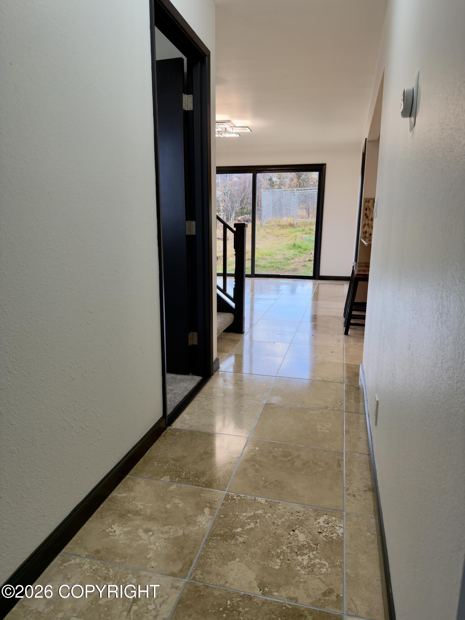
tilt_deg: -11.7
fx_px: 430
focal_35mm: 24
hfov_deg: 56.8
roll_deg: -1.2
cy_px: 310
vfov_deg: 71.6
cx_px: 232
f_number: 1.78
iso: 200
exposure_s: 1/160
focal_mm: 6.76
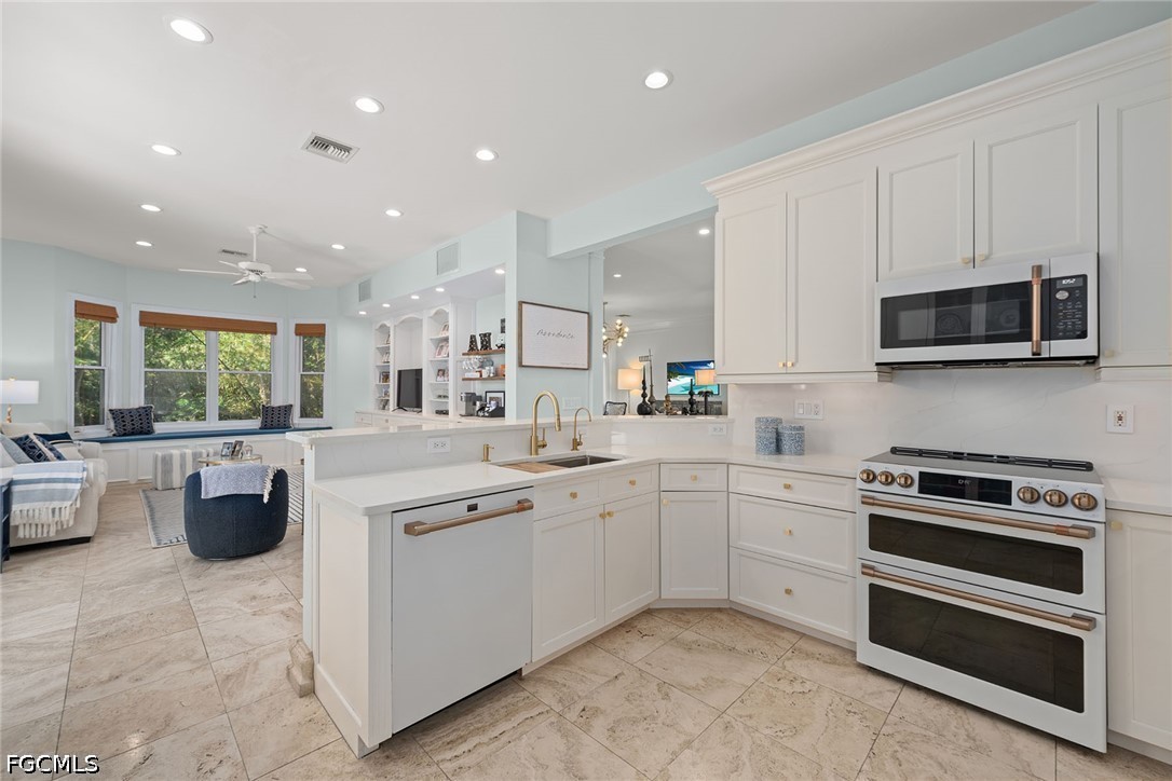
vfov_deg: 77.3
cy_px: 390
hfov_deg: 100.4
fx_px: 488
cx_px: 586
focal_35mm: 15
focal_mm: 15
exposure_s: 1/2
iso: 160
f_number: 10
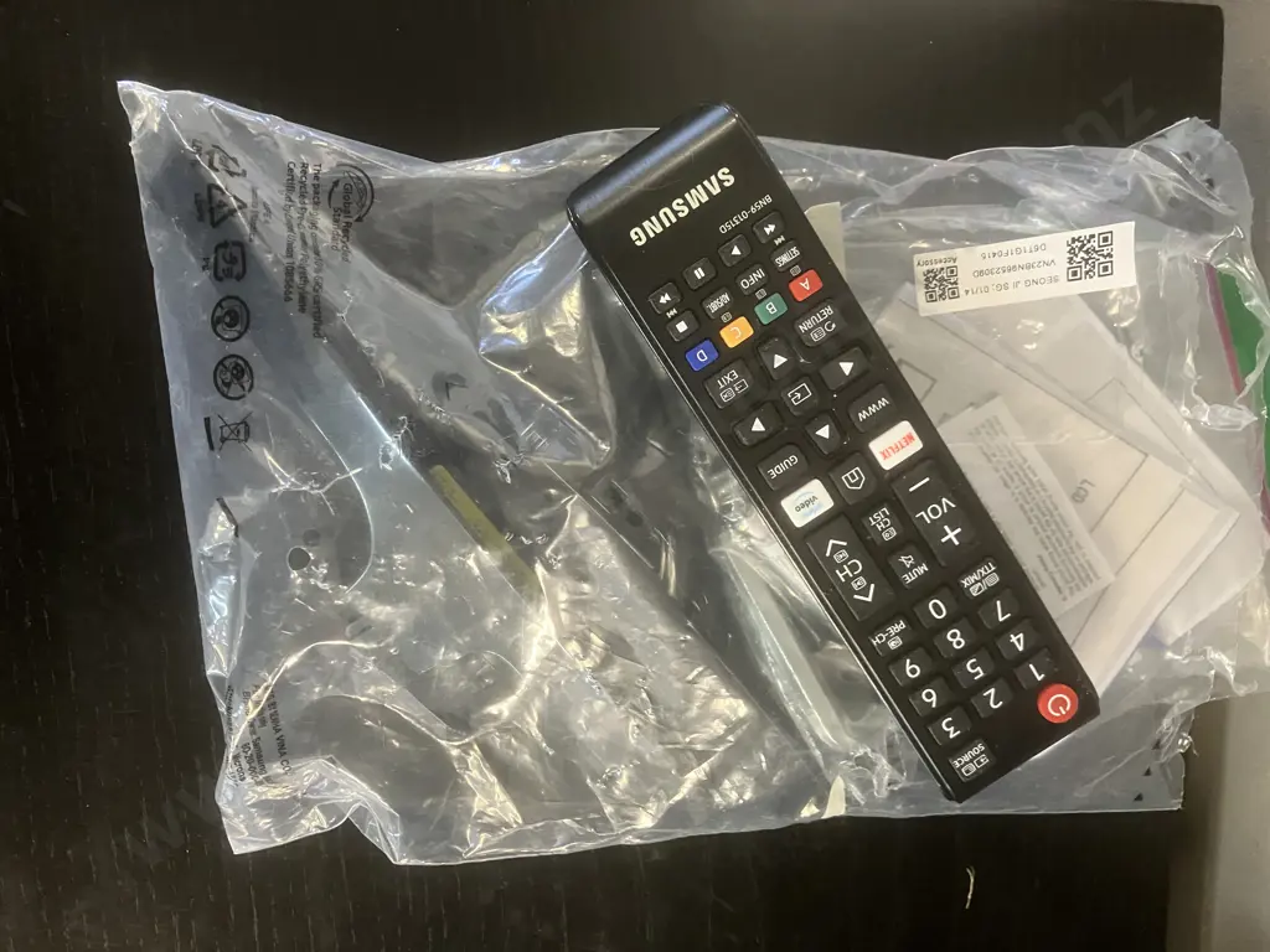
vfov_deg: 49.7
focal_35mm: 28
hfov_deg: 63.4
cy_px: 476
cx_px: 635
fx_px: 1027
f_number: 1.8
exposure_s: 1/30
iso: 400
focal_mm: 3.99
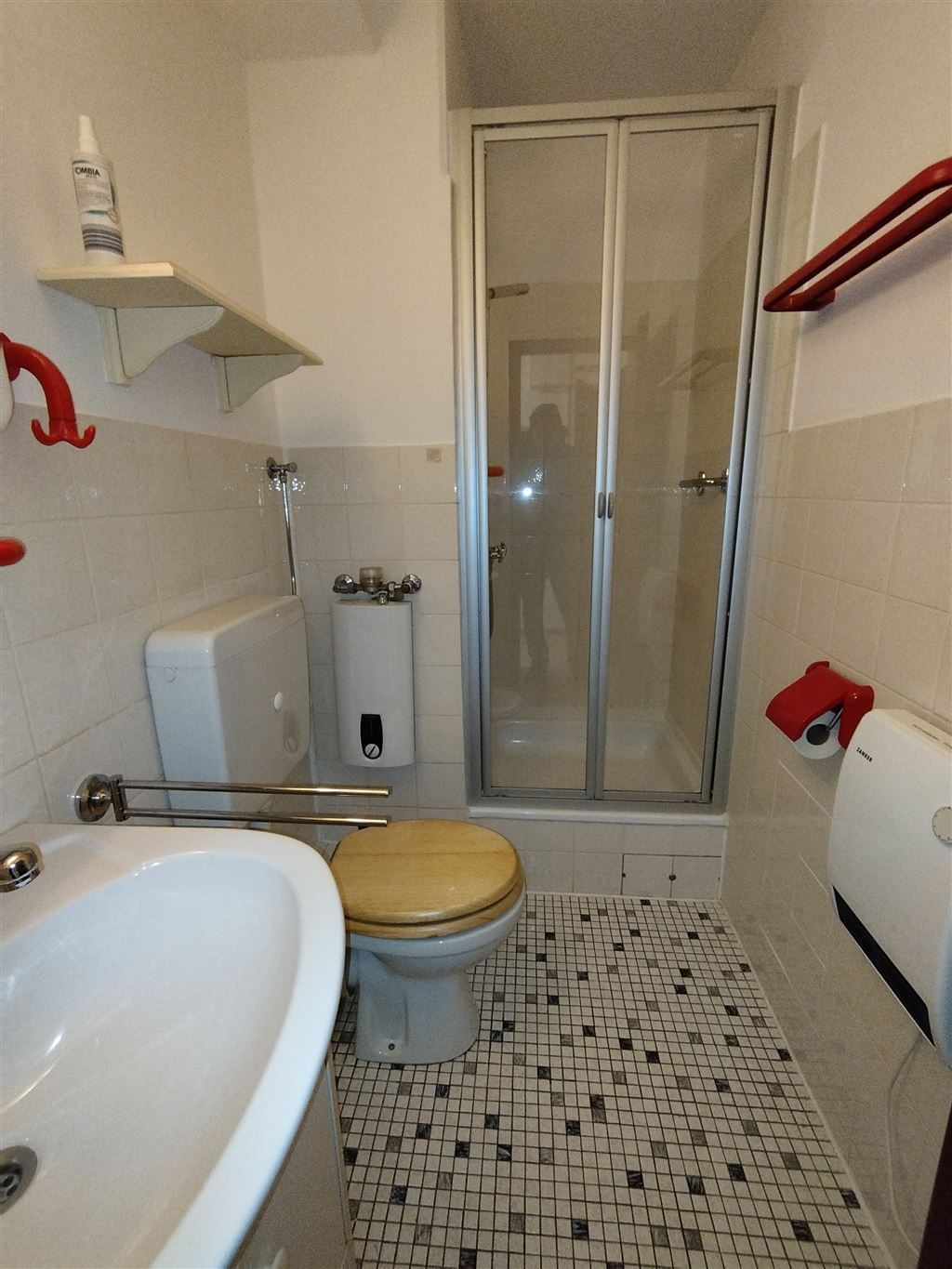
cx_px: 476
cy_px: 634
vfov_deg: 94.5
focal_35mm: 16
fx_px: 587
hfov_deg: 78.1
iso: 320
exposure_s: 1/25
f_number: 2.2
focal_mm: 1.65
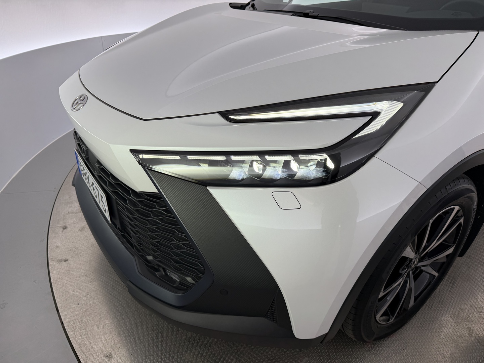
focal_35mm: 24
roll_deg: -1.8
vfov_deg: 56.8
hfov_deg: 71.6
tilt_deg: -30.0
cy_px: 182
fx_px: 336
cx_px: 242
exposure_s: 1/100
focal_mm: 6.76
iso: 80
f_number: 1.78
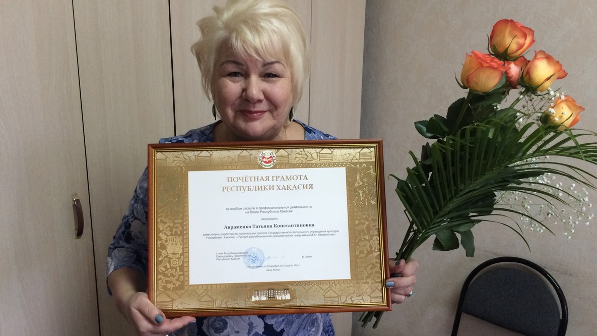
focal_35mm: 32
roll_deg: -1.1
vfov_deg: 36.6
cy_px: 193
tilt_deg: -17.2
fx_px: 506
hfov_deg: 61.0
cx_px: 297
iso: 80
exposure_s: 1/33
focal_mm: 4.15
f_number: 2.2
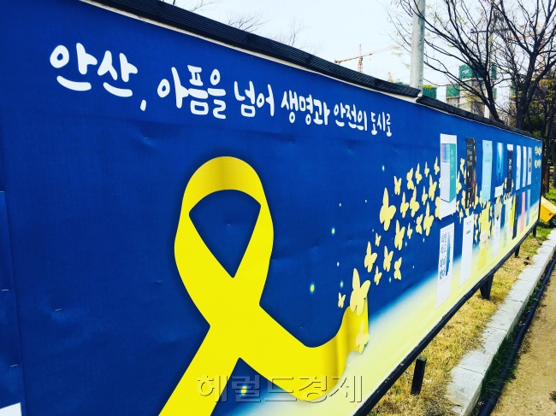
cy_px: 208
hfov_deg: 61.7
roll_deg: +0.3
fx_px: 466
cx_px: 278
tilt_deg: -3.6
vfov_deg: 48.2
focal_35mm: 29
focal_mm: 4.15
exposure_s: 1/1282
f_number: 2.2
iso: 25
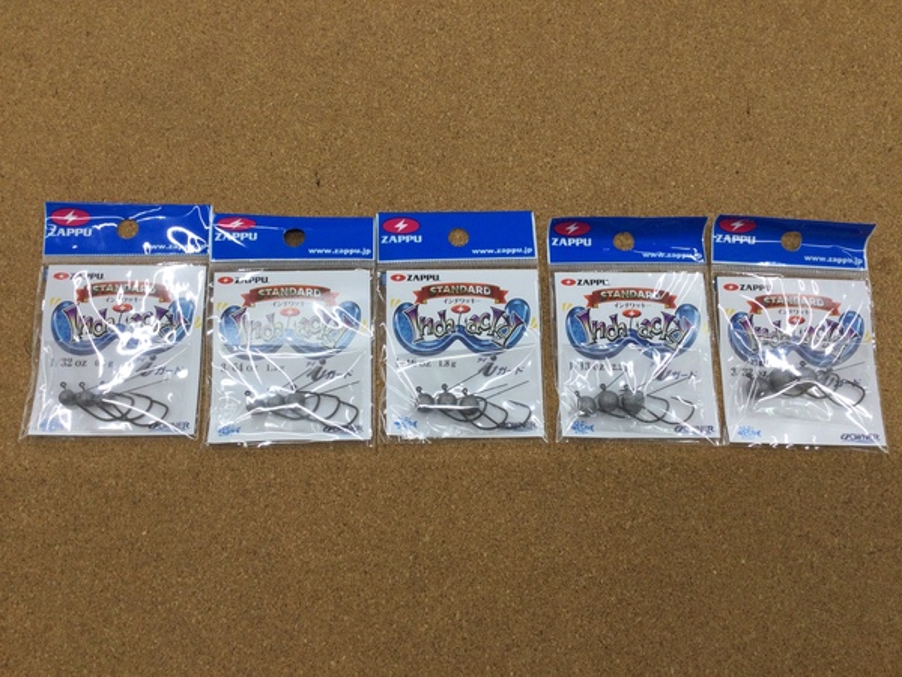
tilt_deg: -75.3
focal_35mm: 31
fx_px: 808
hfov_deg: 58.4
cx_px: 451
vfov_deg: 45.4
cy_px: 338
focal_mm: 3.3
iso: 32
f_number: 2.4
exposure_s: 1/60
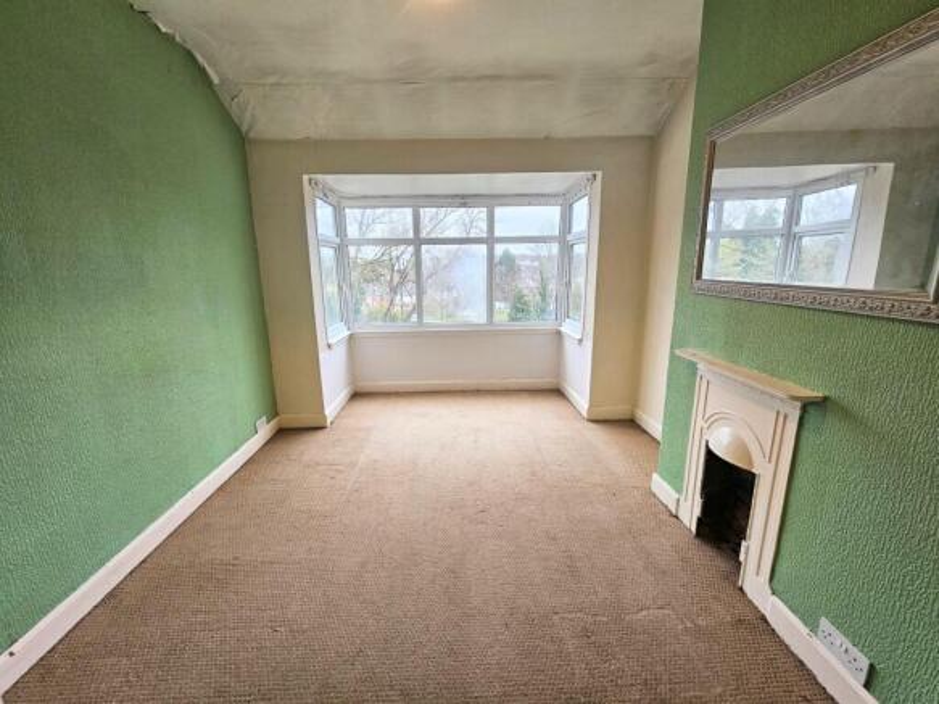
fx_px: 353
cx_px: 470
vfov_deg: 89.9
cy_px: 352
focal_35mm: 13
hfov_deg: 106.2
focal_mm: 2.2
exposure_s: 1/50
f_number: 2.2
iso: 100
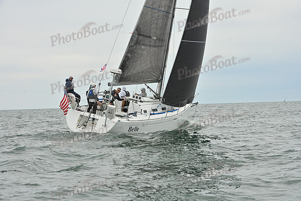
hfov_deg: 22.6
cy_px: 100
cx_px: 150
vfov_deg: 15.2
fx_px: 753
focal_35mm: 90
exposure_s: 1/1250
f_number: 9
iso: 320
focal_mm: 90
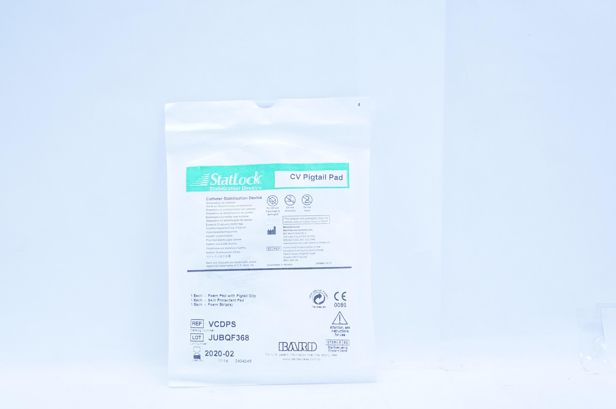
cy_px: 232
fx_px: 838
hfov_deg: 40.3
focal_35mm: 49
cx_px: 266
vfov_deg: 27.4
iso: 800
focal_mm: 28
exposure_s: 1/160
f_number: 5
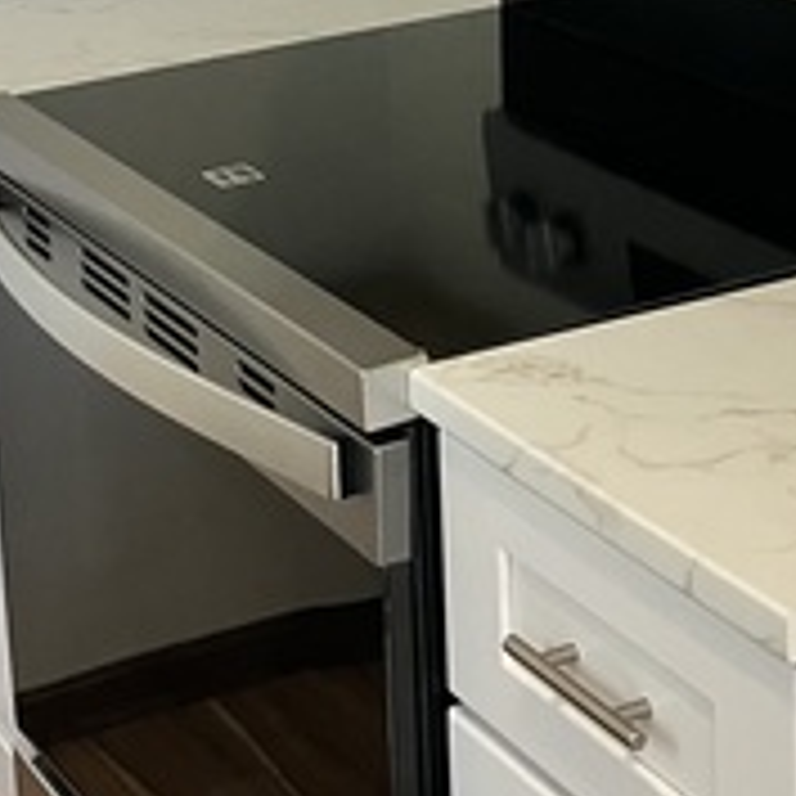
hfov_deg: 18.7
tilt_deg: -11.1
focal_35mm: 93
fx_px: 2419
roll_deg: +2.2
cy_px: -106
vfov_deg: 17.9
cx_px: 364
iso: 160
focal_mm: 3.99
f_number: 1.8
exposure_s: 1/60
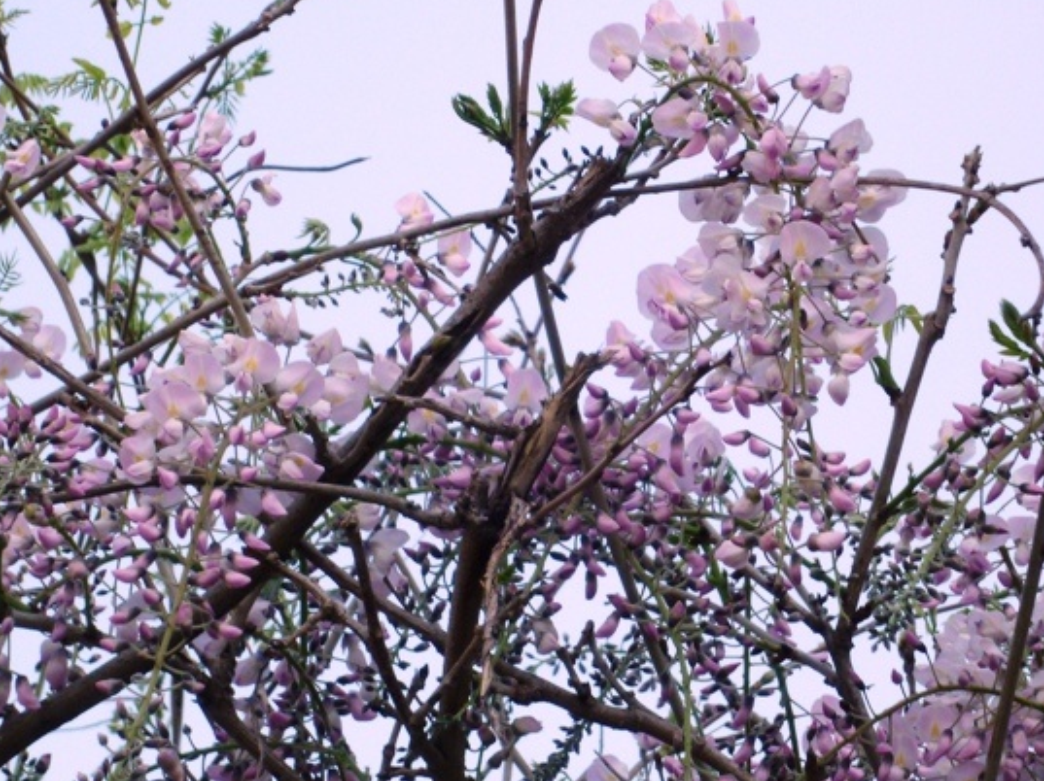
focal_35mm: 167
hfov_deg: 11.8
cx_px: 537
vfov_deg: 8.9
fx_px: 5033
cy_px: 390
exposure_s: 1/125
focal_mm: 22.5
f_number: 5.9
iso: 100
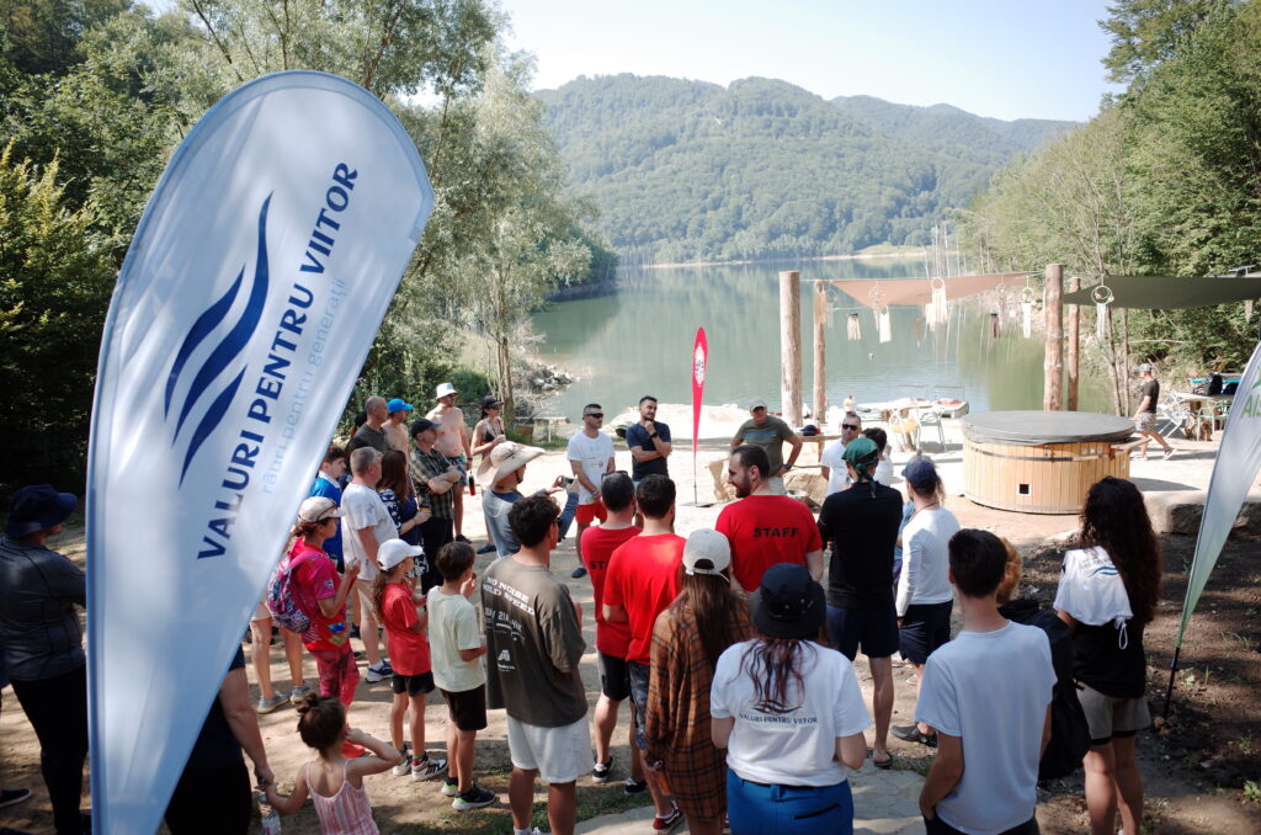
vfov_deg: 46.2
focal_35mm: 28
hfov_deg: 65.6
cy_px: 418
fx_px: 979
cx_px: 630
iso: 100
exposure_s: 1/320
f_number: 2.8
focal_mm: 18.3
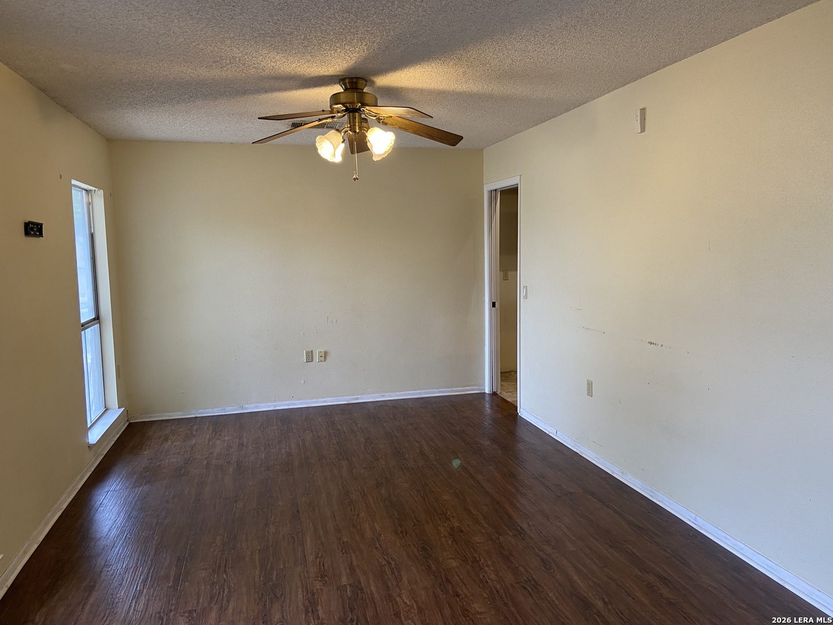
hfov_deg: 67.3
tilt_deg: -4.8
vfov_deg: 53.1
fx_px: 626
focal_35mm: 26
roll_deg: +1.9
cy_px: 312
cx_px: 416
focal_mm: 4.25
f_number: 1.8
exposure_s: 1/60
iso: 125
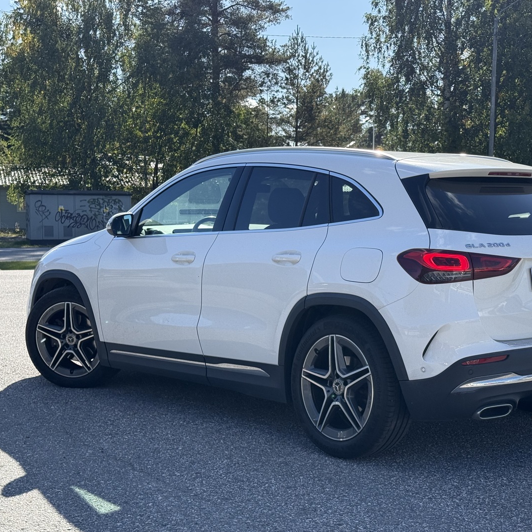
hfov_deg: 29.8
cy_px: 265
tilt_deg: -4.7
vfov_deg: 30.0
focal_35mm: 57
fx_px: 991
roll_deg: +0.0
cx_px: 355
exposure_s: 1/3096
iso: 80
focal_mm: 6.76
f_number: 1.78
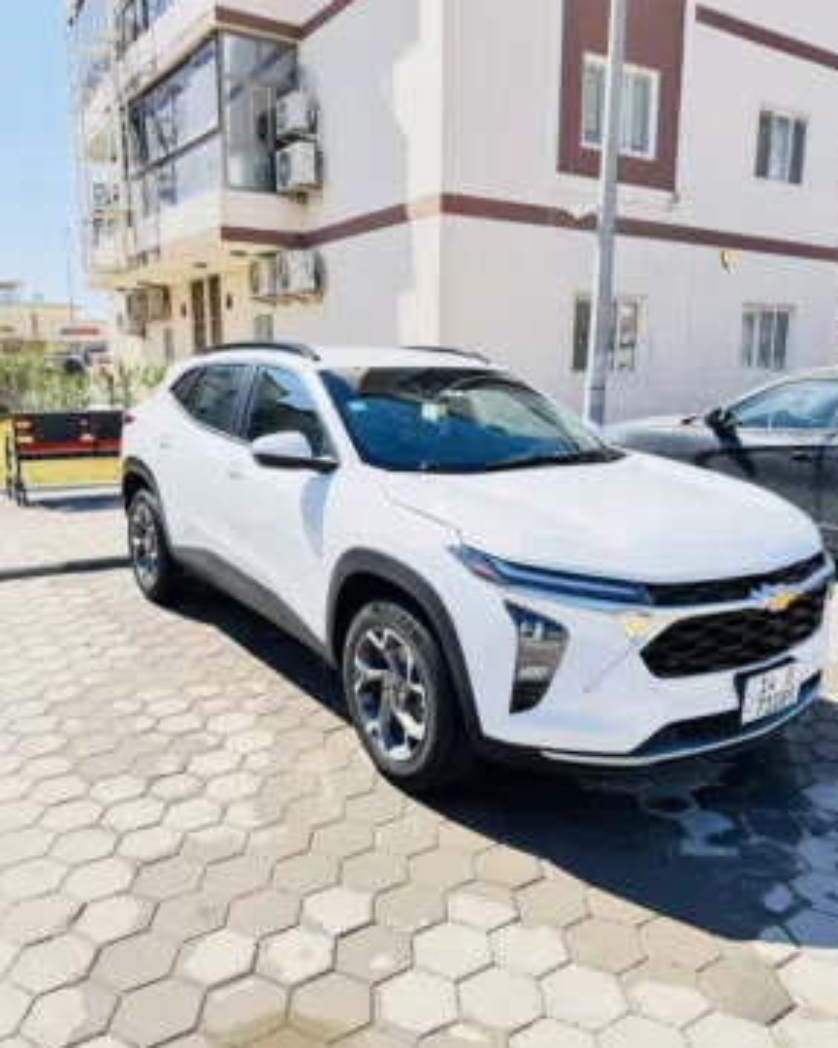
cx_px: 434
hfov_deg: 54.9
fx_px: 806
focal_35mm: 26
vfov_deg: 66.0
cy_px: 530
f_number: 1.78
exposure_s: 1/1172
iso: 80
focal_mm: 6.76
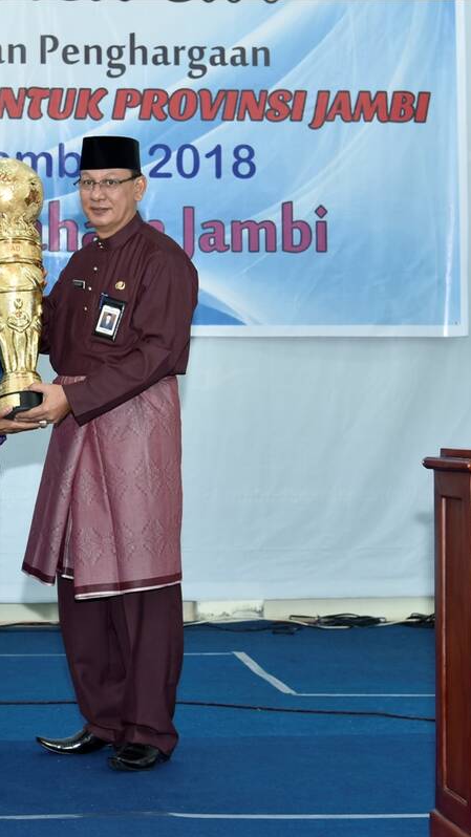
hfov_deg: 18.3
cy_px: 419
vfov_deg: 33.3
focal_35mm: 63
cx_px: -60
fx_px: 1398
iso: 640
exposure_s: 1/100
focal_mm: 40
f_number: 4
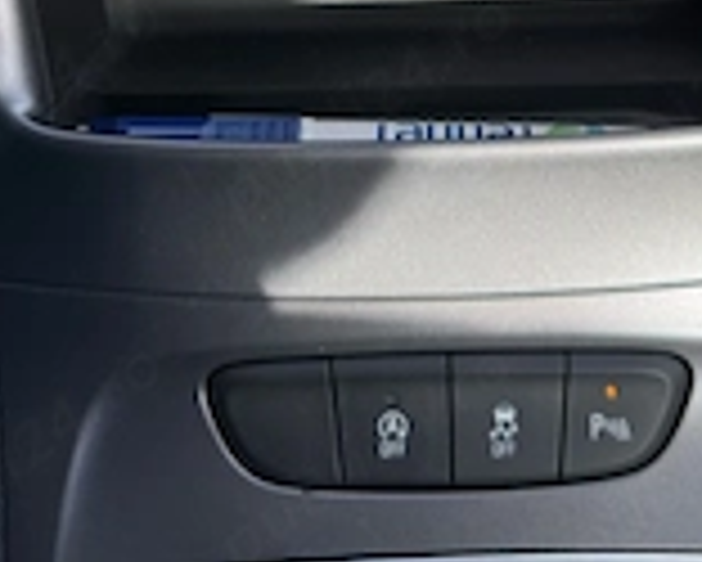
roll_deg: +3.1
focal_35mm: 60
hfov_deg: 31.2
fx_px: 1247
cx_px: 454
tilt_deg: -43.6
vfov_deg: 22.5
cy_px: -189
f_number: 1.78
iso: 80
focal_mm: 6.76
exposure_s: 1/454
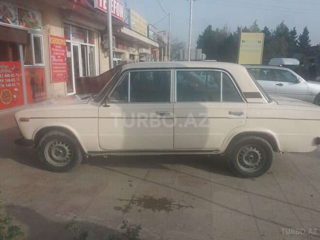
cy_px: 120
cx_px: 160
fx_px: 259
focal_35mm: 28
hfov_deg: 63.4
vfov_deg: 49.7
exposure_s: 1/1735
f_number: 1.9
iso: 64
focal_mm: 3.7
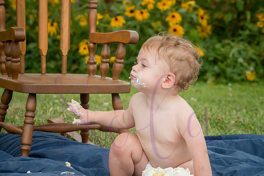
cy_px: 79
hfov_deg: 13.2
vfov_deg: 8.8
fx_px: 1144
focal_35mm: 156
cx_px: 135
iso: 500
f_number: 10
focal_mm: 135
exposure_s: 1/320
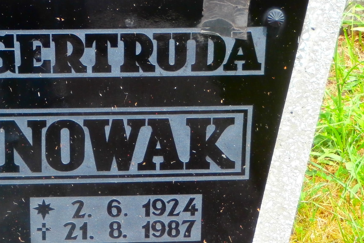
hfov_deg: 13.1
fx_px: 1577
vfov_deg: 8.8
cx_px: 122
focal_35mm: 156
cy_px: 117
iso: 160
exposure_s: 1/100
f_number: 5
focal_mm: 15.16
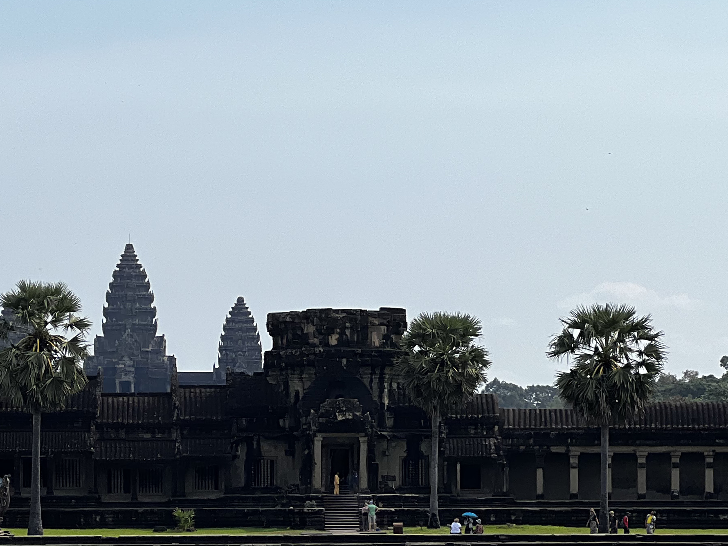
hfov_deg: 11.3
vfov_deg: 8.5
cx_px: -16
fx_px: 3638
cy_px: 498
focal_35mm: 173
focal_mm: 9
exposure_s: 1/943
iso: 32
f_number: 2.8
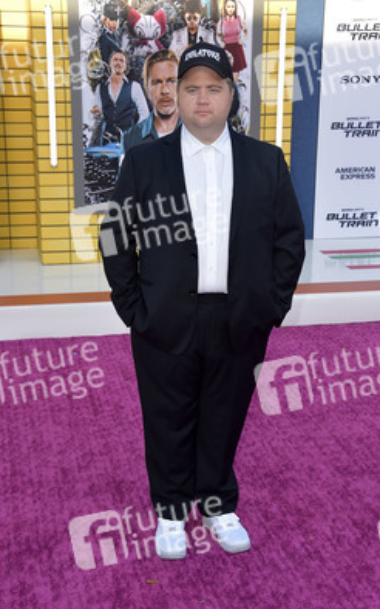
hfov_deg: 22.3
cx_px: 194
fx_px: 962
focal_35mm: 58
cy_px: 301
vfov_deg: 35.1
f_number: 7.1
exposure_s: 1/250
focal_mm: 56
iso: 640
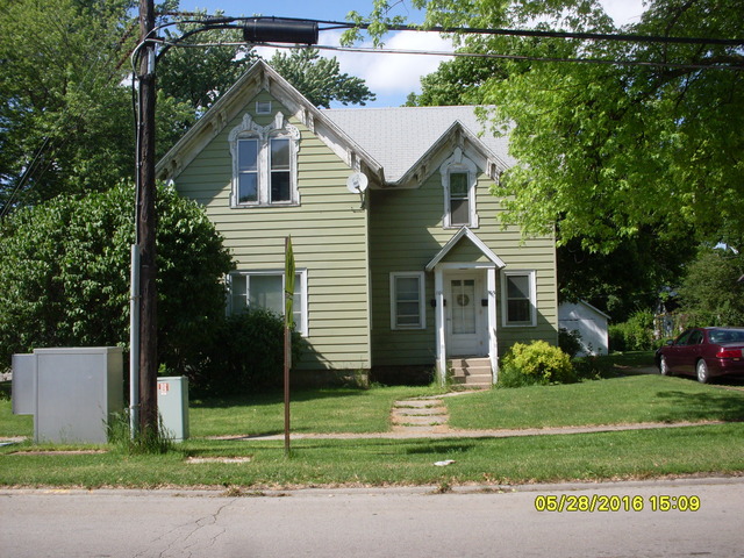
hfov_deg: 49.0
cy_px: 279
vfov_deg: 37.7
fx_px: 817
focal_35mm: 38
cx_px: 372
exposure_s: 1/180
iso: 80
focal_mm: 6.3
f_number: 8.4
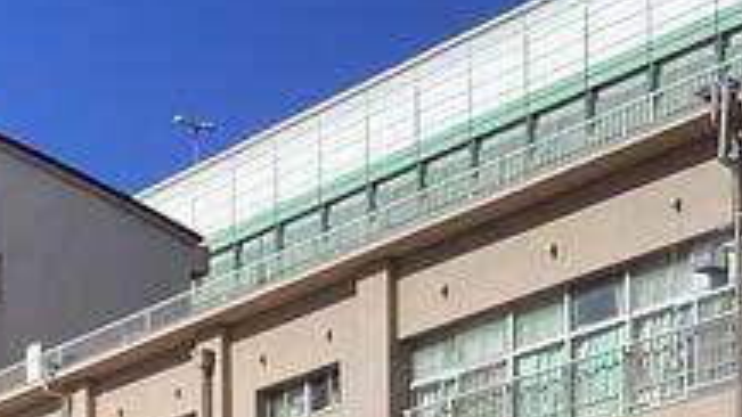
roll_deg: +0.8
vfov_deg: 10.1
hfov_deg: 19.1
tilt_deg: -0.3
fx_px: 2144
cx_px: 0
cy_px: 877
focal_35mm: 109
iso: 25
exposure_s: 1/1942
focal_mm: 3.3
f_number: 2.4
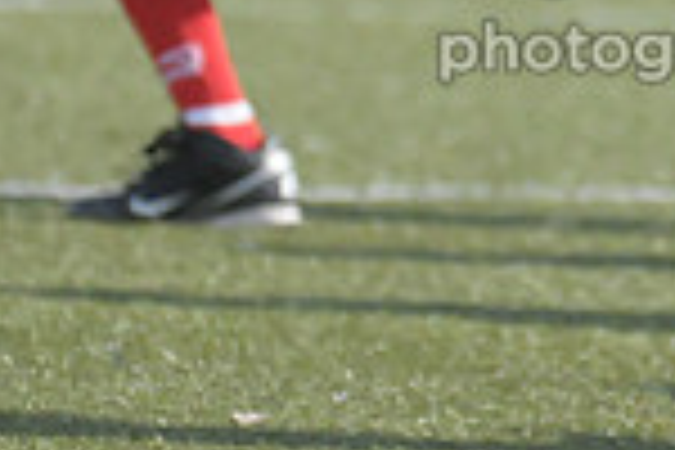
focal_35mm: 1680
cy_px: -115
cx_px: 896
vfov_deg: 0.8
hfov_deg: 1.2
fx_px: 31498
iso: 1600
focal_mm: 290
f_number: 4
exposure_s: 1/5000
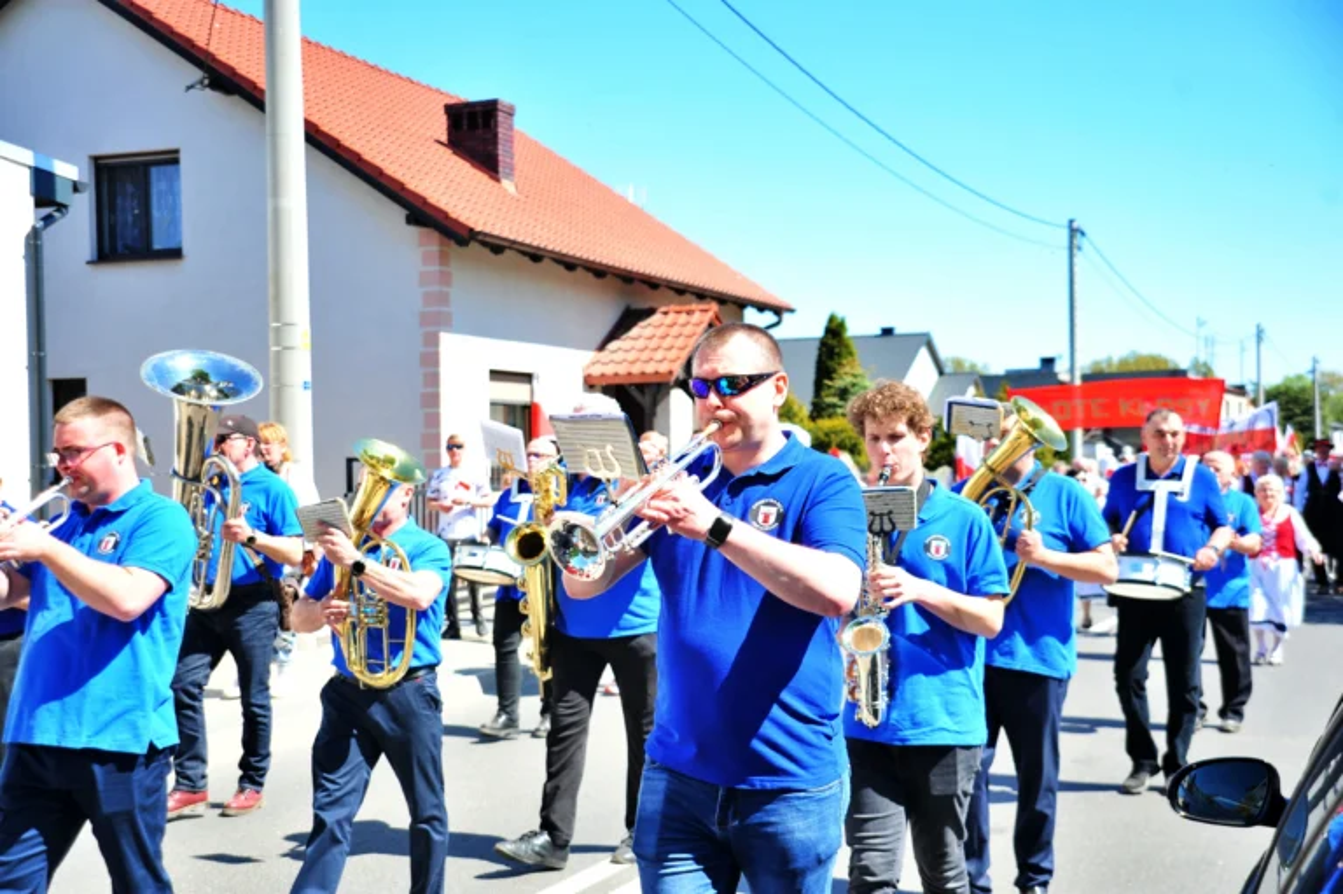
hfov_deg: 42.8
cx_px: 672
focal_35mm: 46
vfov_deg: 29.2
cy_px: 447
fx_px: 1715
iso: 250
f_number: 4.2
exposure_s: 1/400
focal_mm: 46
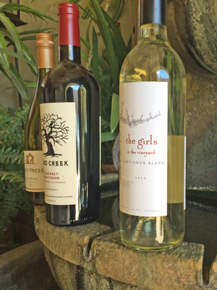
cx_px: 167
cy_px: 144
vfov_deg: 47.9
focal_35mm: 39
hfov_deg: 35.8
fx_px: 326
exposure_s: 1/120
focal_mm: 4.15
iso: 50
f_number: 2.2
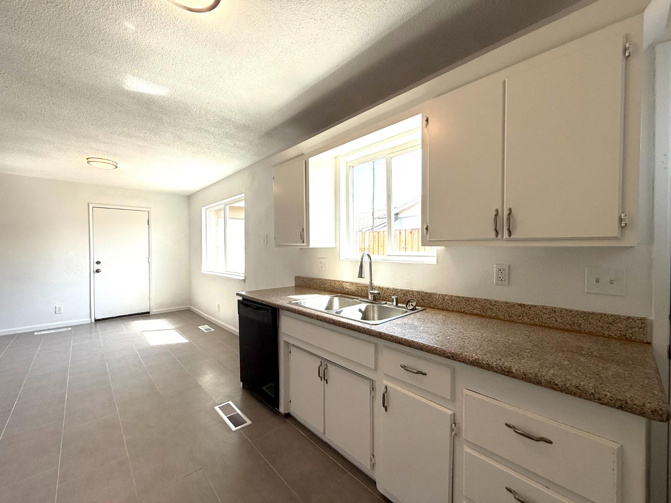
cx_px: 336
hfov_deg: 102.1
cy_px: 252
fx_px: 271
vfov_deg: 85.7
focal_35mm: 14
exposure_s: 1/430
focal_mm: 2.22
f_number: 2.2
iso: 64
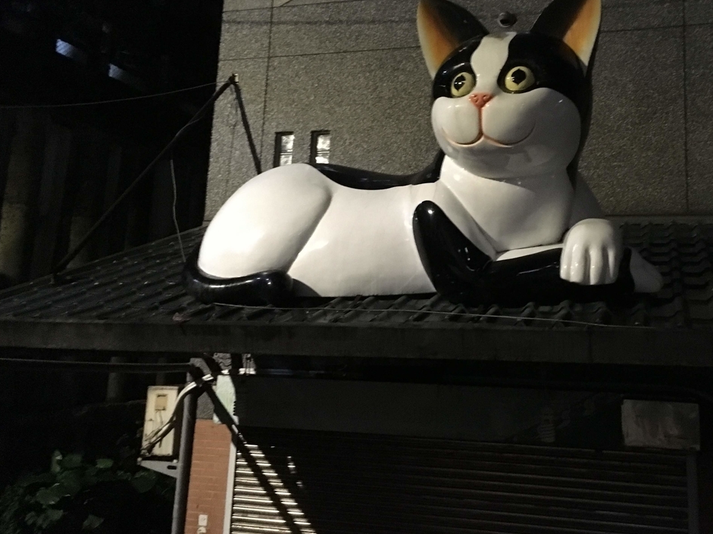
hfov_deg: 49.7
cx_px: 445
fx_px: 762
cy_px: 203
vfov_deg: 38.4
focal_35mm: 37
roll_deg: +0.0
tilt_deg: +12.1
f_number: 2.2
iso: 800
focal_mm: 4.15
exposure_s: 1/15
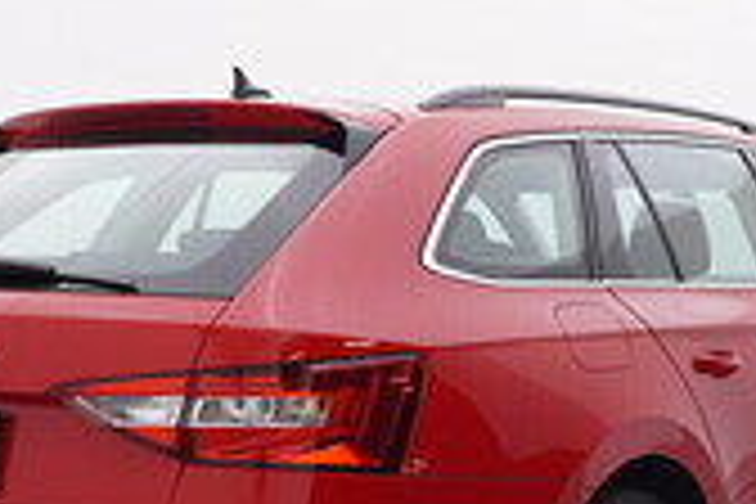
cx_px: 632
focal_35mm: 74
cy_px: 439
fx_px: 1546
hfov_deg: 26.8
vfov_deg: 18.3
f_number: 5
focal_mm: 15
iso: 200
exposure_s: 1/80
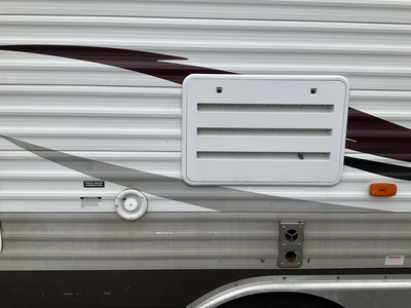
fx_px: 344
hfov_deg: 61.7
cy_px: 154
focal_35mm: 29
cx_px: 206
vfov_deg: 48.2
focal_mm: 3
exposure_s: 1/855
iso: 25
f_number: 1.8
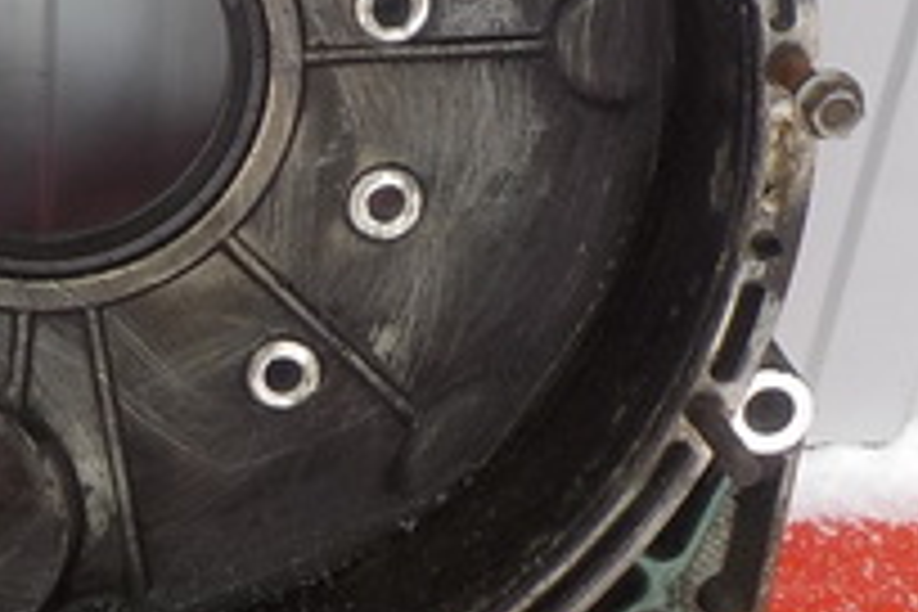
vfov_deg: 13.8
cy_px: 63
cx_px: -4
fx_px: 2499
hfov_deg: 20.2
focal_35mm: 98
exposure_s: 1/40
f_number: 3.3
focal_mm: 4.1
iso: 125
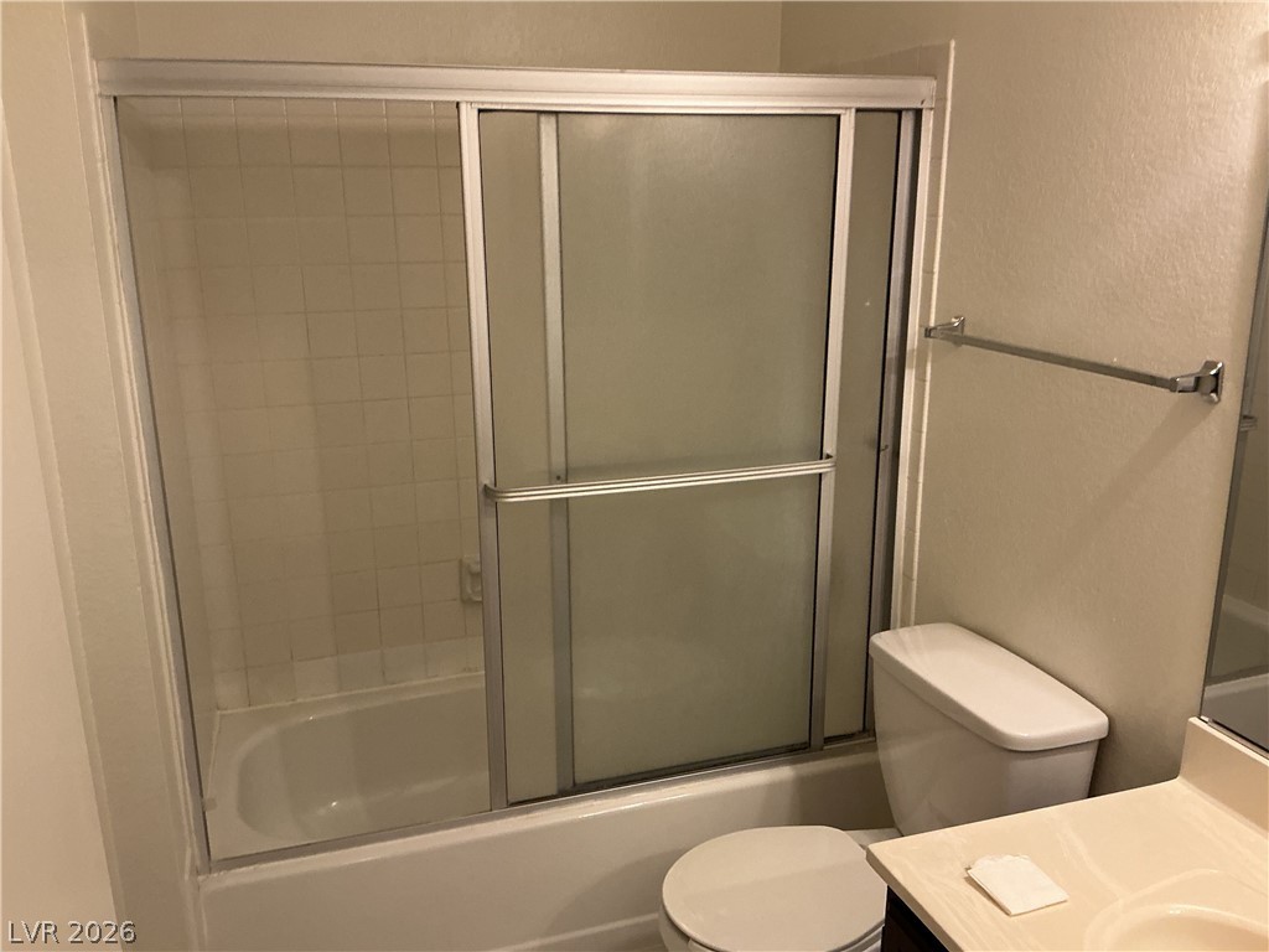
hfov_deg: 61.7
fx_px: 1063
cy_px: 476
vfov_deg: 48.2
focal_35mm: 29
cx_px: 634
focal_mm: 3
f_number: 1.8
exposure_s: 1/60
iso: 100
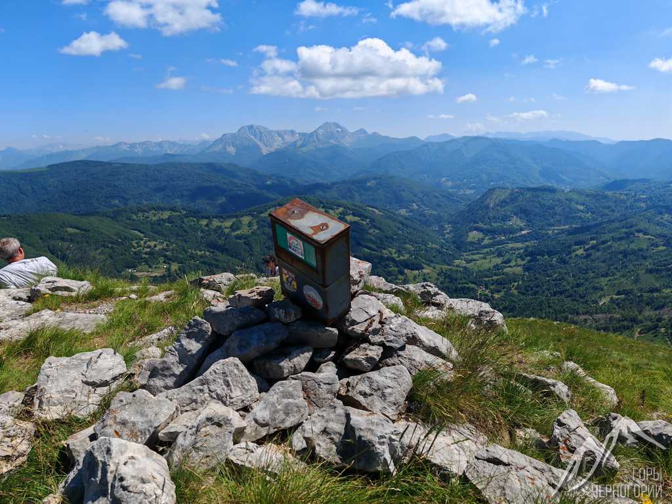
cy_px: 252
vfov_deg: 51.4
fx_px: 524
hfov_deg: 65.3
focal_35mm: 27
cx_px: 336
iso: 50
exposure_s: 1/3501
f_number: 1.6
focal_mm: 7.62
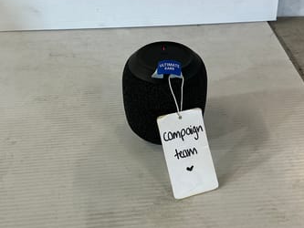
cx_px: 155
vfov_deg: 34.3
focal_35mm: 42
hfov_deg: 44.8
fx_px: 369
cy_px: 134
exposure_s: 1/50
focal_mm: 3
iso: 50
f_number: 1.8
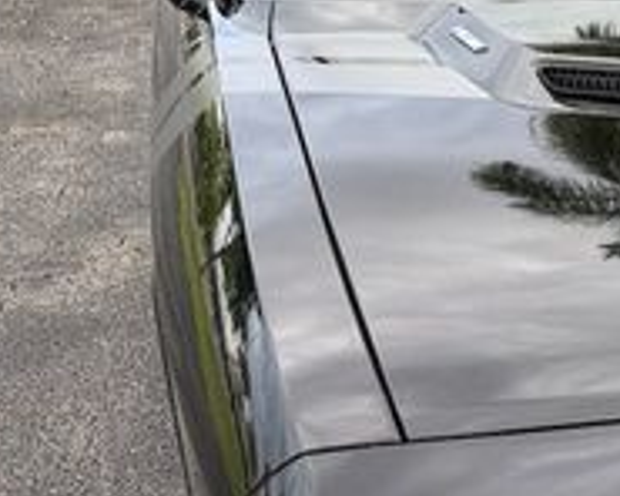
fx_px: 1486
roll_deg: -2.9
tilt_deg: -21.1
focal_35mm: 81
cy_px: 422
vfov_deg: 18.7
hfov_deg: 20.3
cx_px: 928
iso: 80
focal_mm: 6.76
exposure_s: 1/849
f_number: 1.78
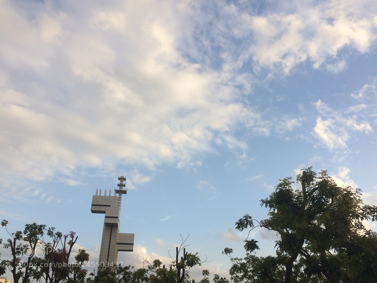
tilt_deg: +25.5
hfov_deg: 61.7
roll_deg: -0.1
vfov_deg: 48.2
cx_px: 188
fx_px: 316
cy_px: 142
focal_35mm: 29
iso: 32
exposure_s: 1/1244
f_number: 2.2
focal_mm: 4.15
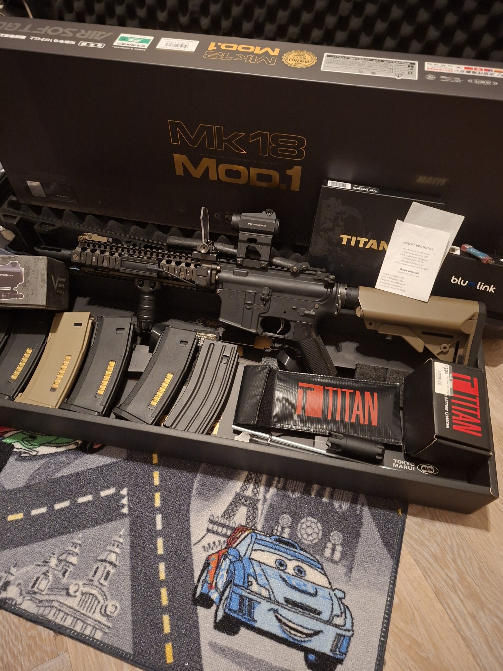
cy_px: 336
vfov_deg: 73.9
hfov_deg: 58.9
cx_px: 252
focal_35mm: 23
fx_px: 446
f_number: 1.8
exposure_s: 1/25
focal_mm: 5.54
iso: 1000
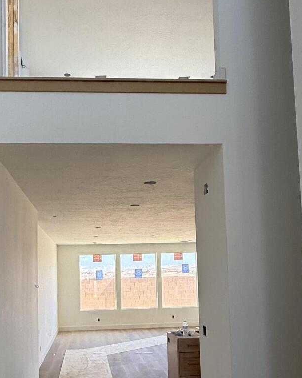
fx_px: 402
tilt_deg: +4.5
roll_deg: +2.1
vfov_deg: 49.3
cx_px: 117
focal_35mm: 36
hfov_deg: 40.9
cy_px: 254
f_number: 2.2
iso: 64
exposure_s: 1/160
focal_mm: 2.22
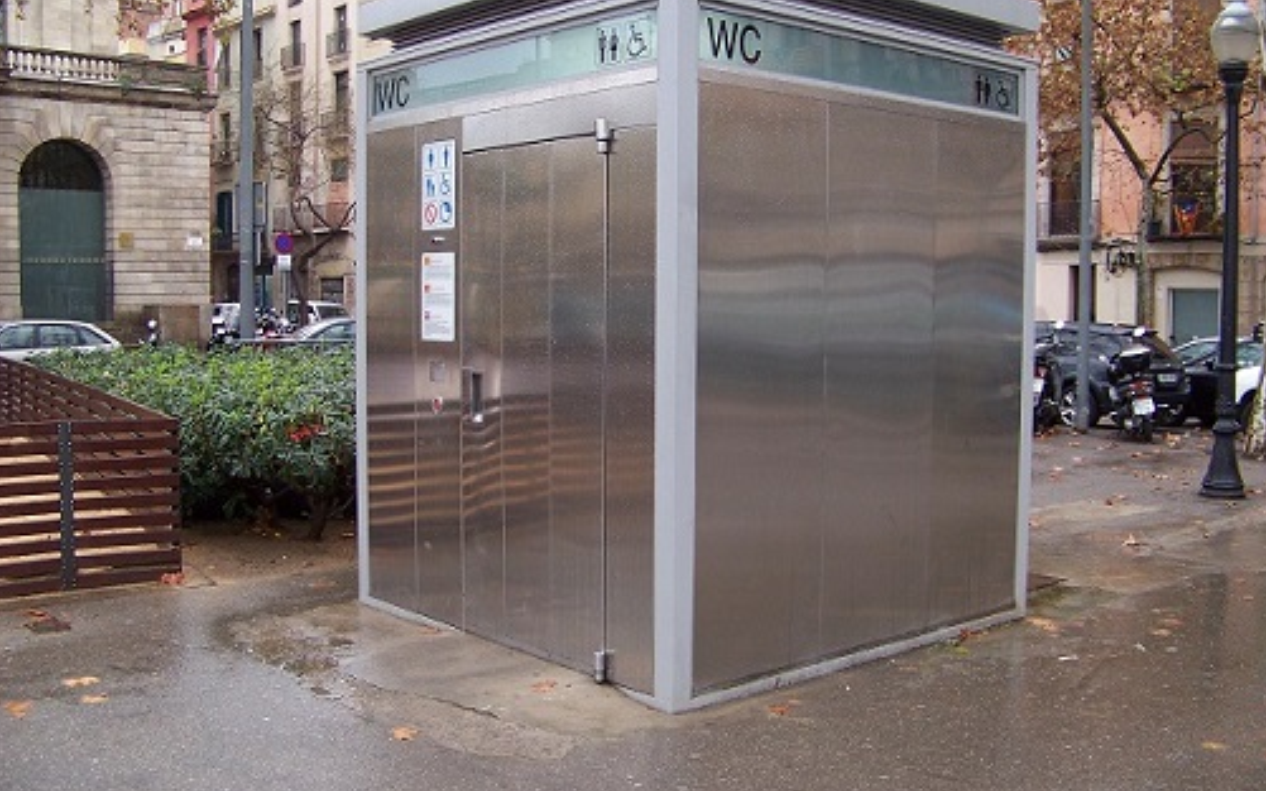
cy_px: 354
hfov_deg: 50.4
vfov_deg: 32.7
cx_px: 637
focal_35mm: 39
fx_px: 1345
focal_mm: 5.85
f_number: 2.8
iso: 70
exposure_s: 1/80
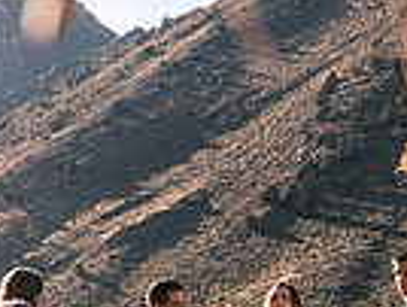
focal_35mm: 112
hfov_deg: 17.5
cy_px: 412
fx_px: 1319
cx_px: 228
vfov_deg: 12.8
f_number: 3.2
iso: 250
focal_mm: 18
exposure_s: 1/1900
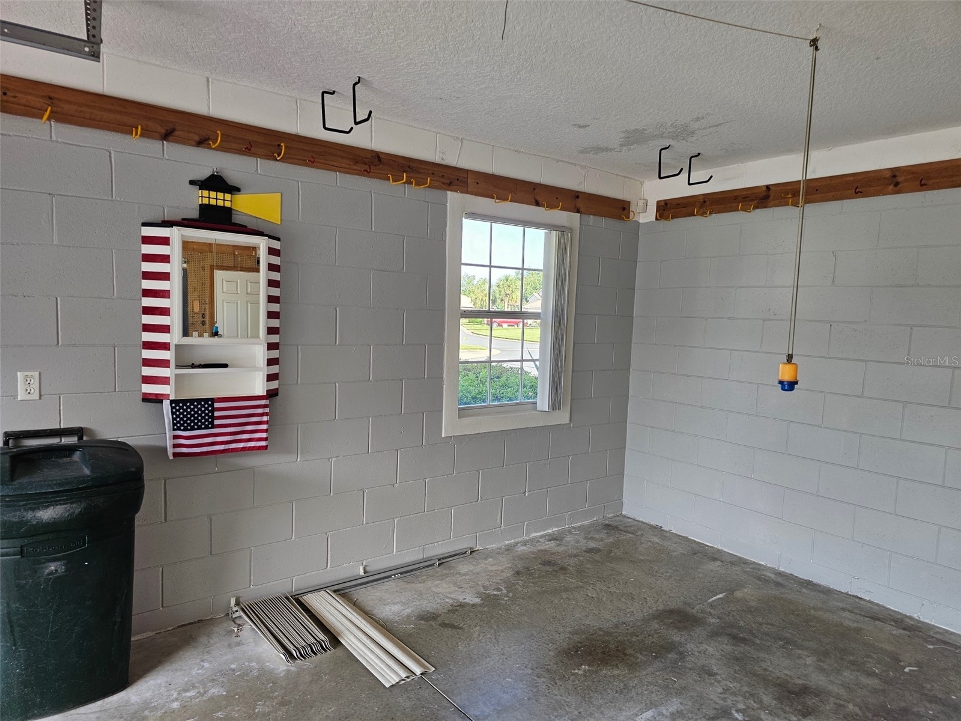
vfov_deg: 58.9
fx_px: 639
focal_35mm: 23
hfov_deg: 73.9
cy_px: 360
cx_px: 480
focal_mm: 6.3
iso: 100
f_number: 1.7
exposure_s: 1/120
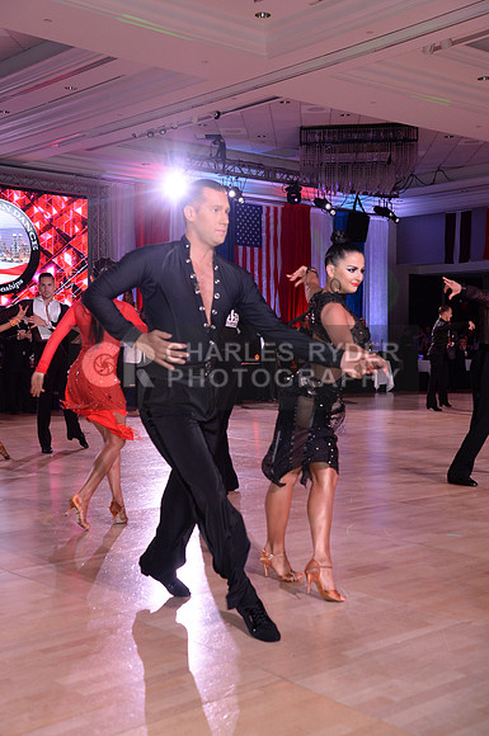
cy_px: 368
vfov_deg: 41.2
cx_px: 244
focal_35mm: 48
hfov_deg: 28.0
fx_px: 981
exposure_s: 1/250
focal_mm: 48
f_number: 5.6
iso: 2000
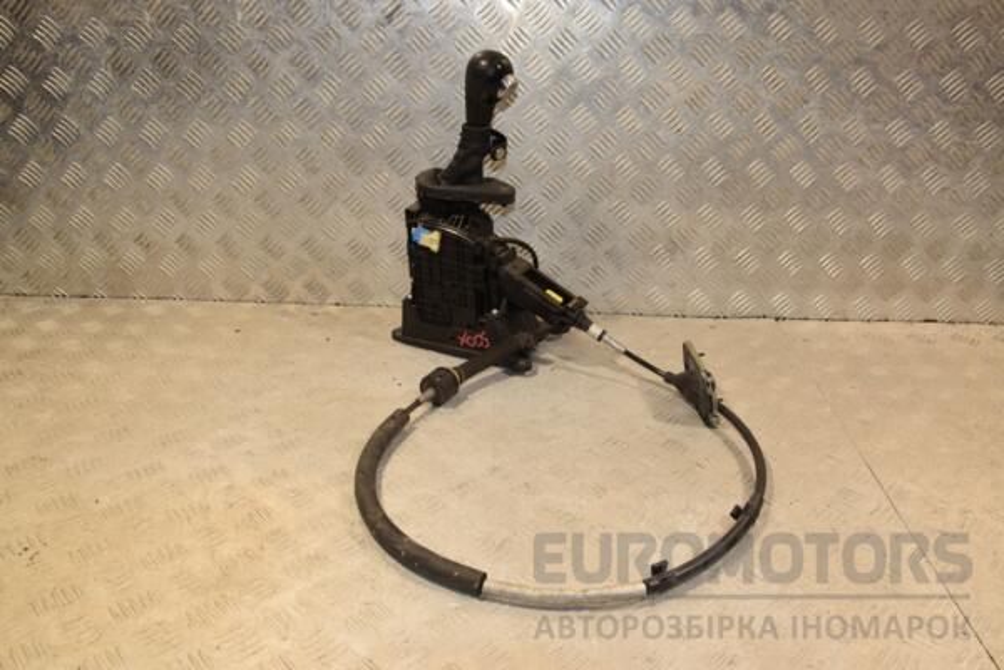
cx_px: 502
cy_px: 335
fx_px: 878
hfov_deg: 59.5
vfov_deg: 41.7
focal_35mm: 32
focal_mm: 21
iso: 800
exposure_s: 1/200
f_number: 8
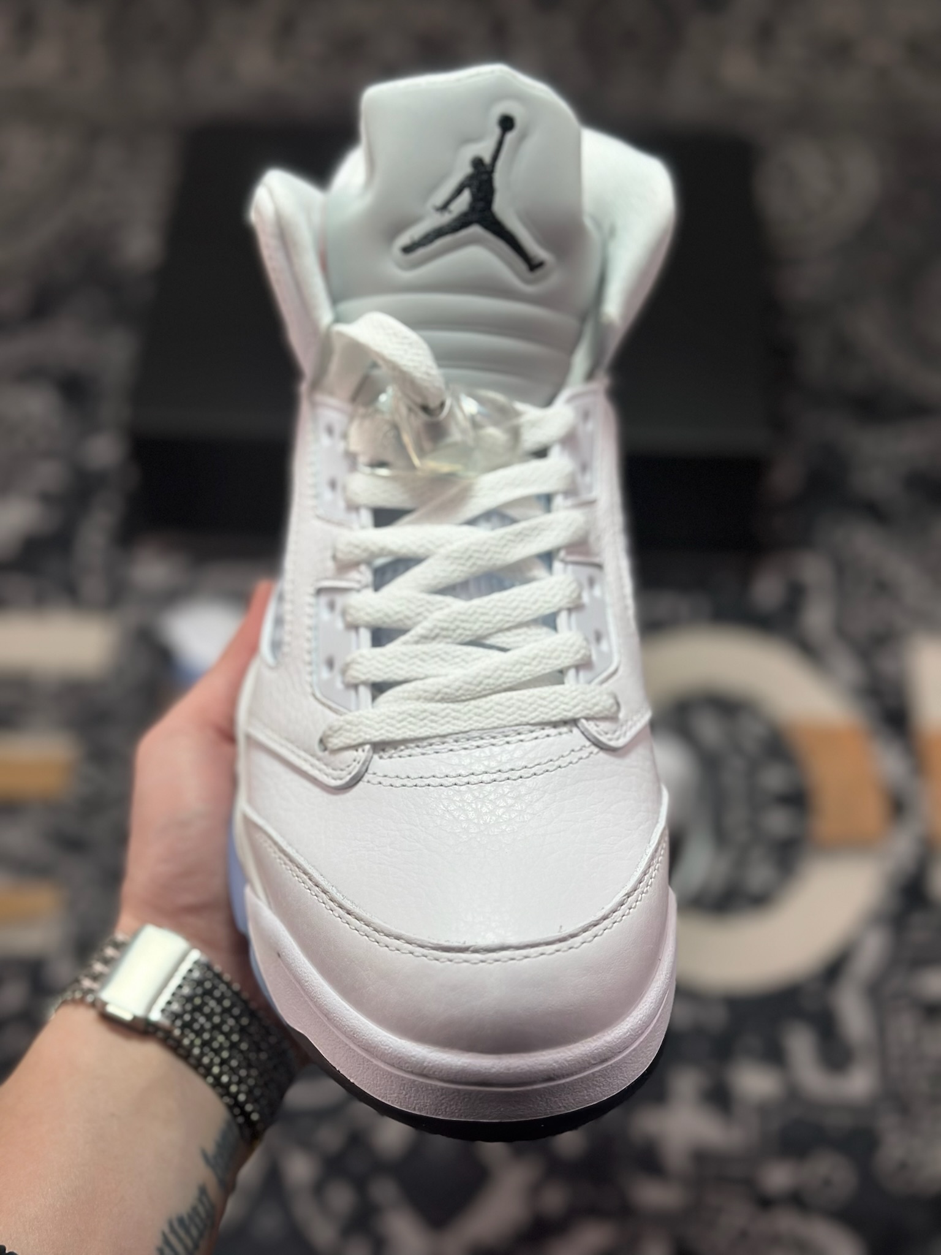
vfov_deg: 39.7
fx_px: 1740
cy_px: 628
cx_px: 470
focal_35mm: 48
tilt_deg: -55.7
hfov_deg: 30.3
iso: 100
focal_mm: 6.86
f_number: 1.78
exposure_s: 1/1783
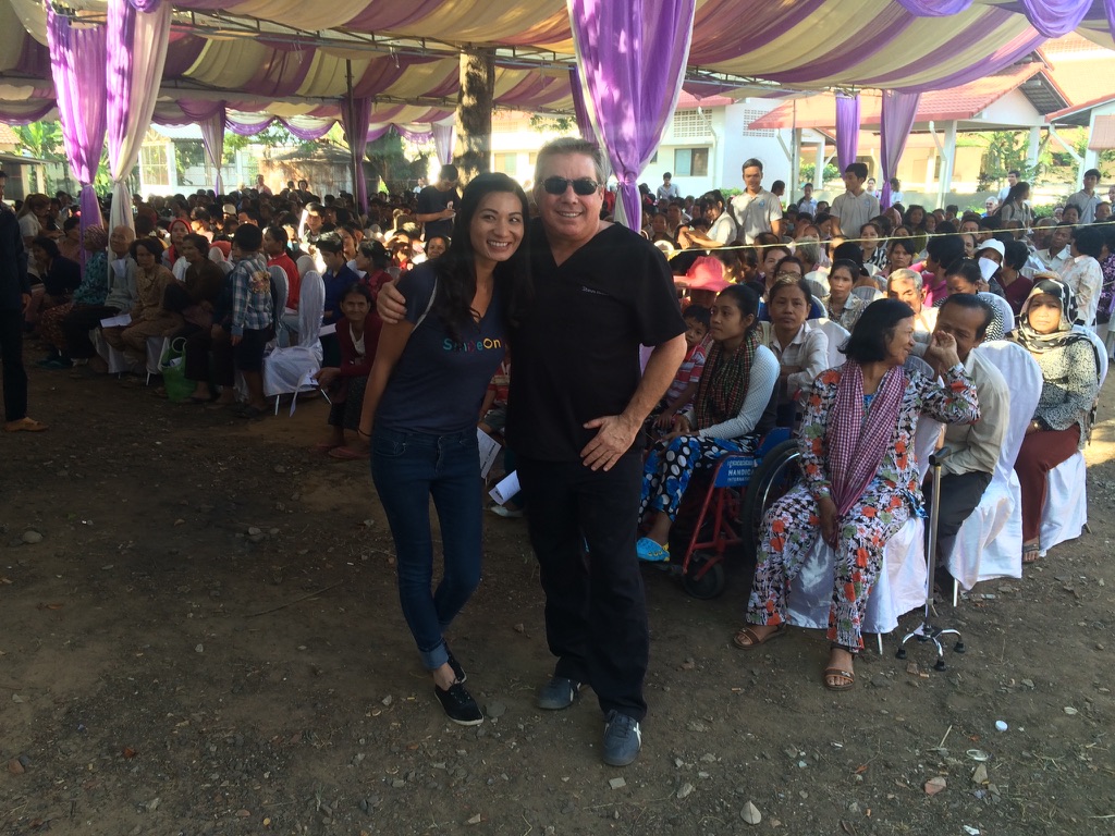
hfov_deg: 61.7
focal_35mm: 29
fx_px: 934
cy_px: 418
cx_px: 558
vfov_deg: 48.2
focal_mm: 4.15
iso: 32
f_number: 2.2
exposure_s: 1/100
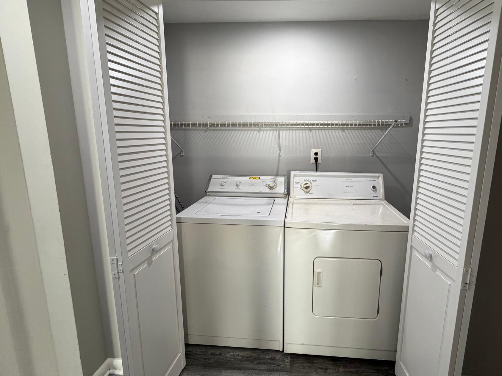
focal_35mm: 17
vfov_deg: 74.6
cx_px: 281
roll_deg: -0.3
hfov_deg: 90.6
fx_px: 247
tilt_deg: -9.2
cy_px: 174
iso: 200
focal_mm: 2.22
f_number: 2.2
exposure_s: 1/120
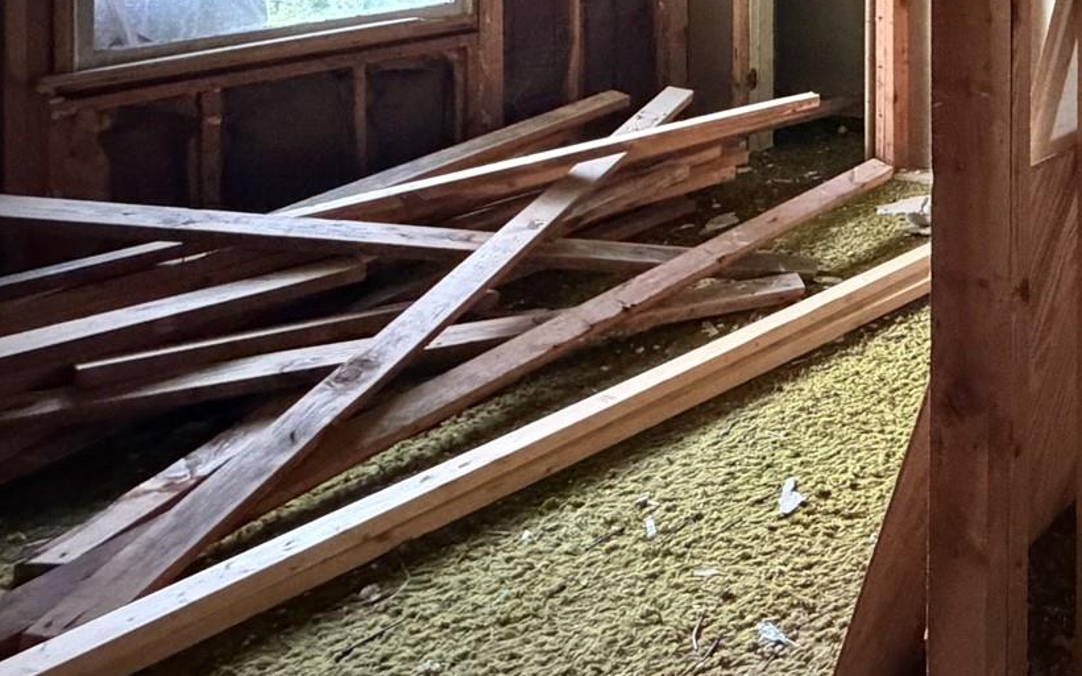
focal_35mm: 37
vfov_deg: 28.7
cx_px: 1338
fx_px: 1091
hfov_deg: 37.6
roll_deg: +0.4
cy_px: -183
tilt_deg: +0.1
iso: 1250
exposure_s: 1/44
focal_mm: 2.22
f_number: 2.2
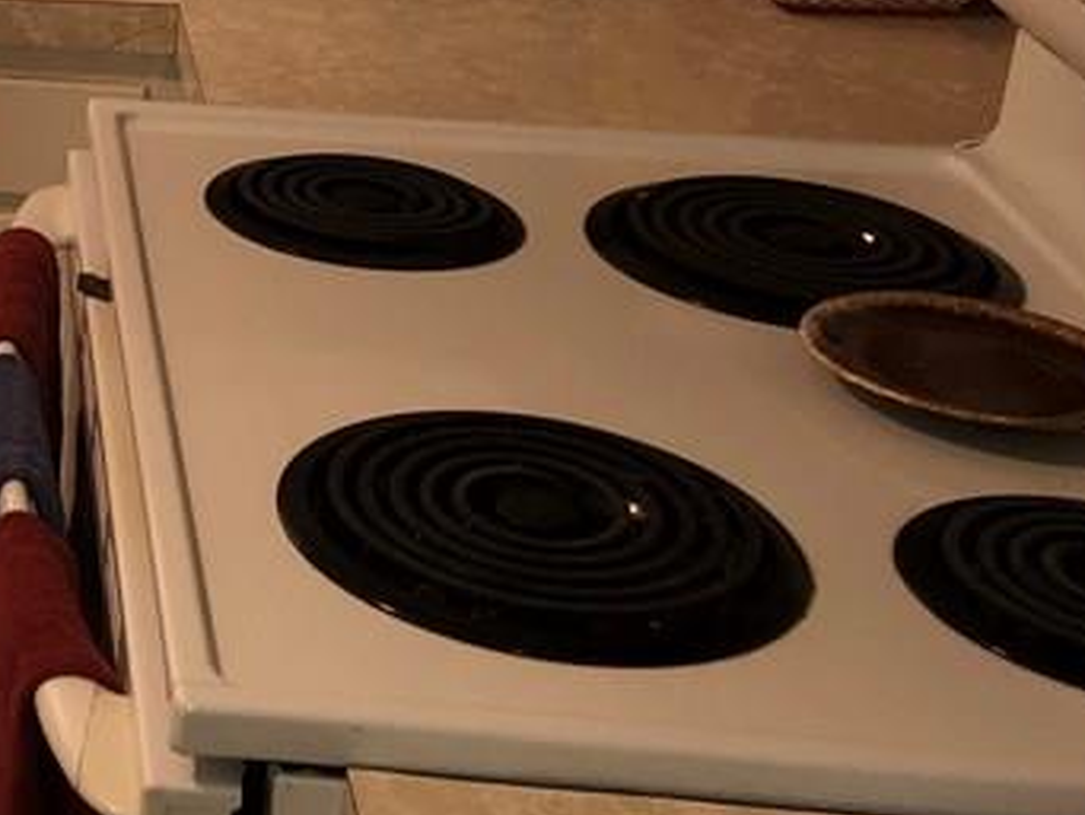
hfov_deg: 20.3
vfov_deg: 17.0
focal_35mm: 84
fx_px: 2634
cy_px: -73
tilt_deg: -15.7
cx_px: -496
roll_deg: -0.7
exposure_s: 1/28
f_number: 1.8
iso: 20
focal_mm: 4
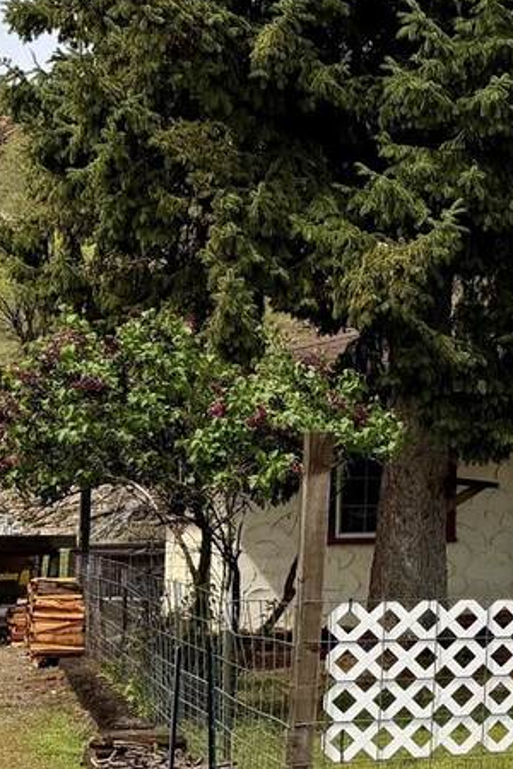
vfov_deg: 28.4
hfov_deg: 17.0
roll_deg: +0.2
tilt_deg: +6.7
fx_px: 1518
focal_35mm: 71
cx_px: 812
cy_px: 335
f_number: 1.78
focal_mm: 6.76
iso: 80
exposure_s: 1/5714
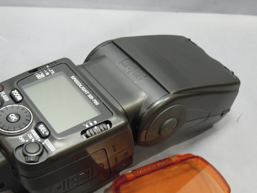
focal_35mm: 52
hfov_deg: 36.8
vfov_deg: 27.7
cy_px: 141
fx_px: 386
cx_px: 119
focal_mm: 6.3
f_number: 2.8
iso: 400
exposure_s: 1/30
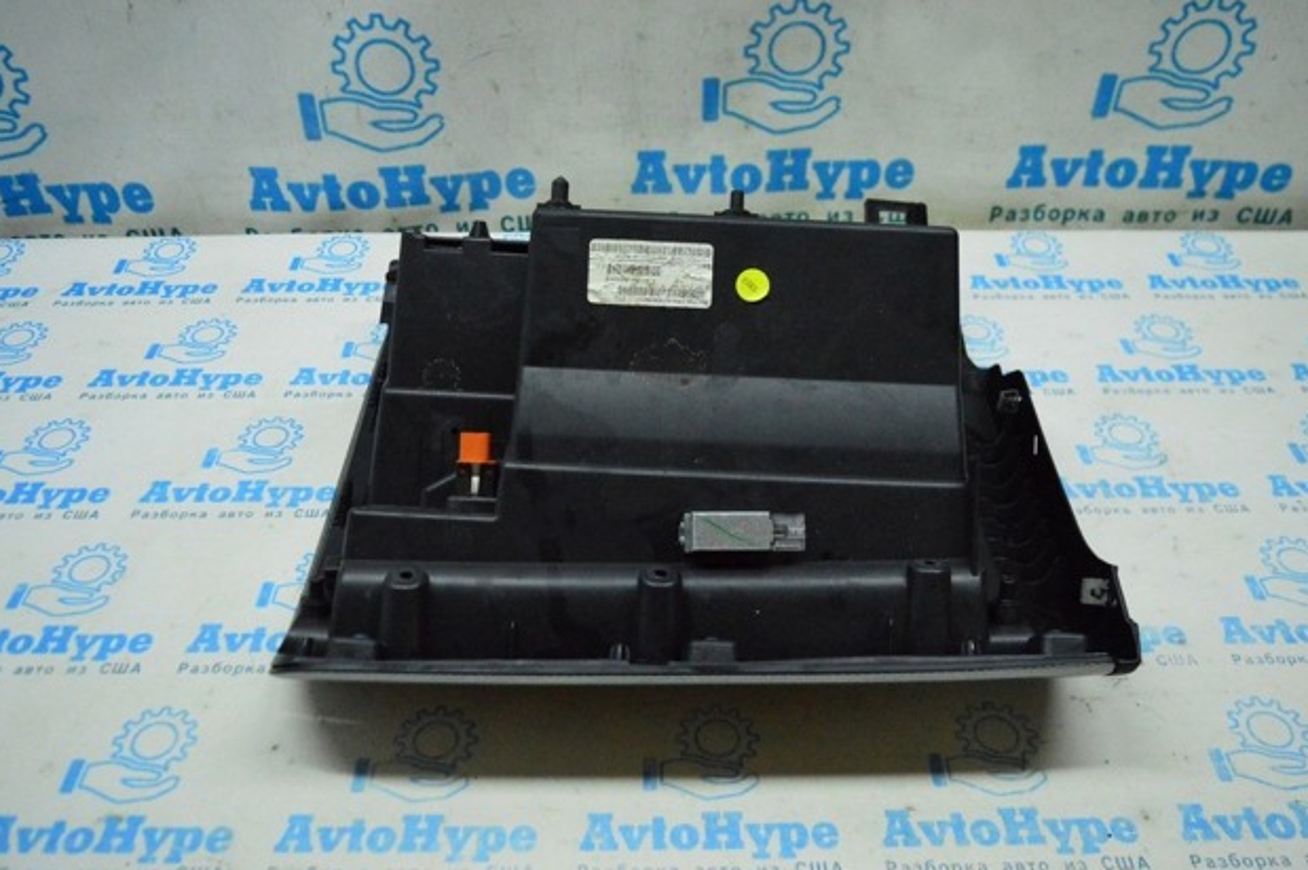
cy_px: 445
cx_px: 647
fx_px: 1126
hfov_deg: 60.3
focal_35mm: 31
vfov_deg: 42.3
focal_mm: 20
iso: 6400
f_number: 4
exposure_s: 1/1000
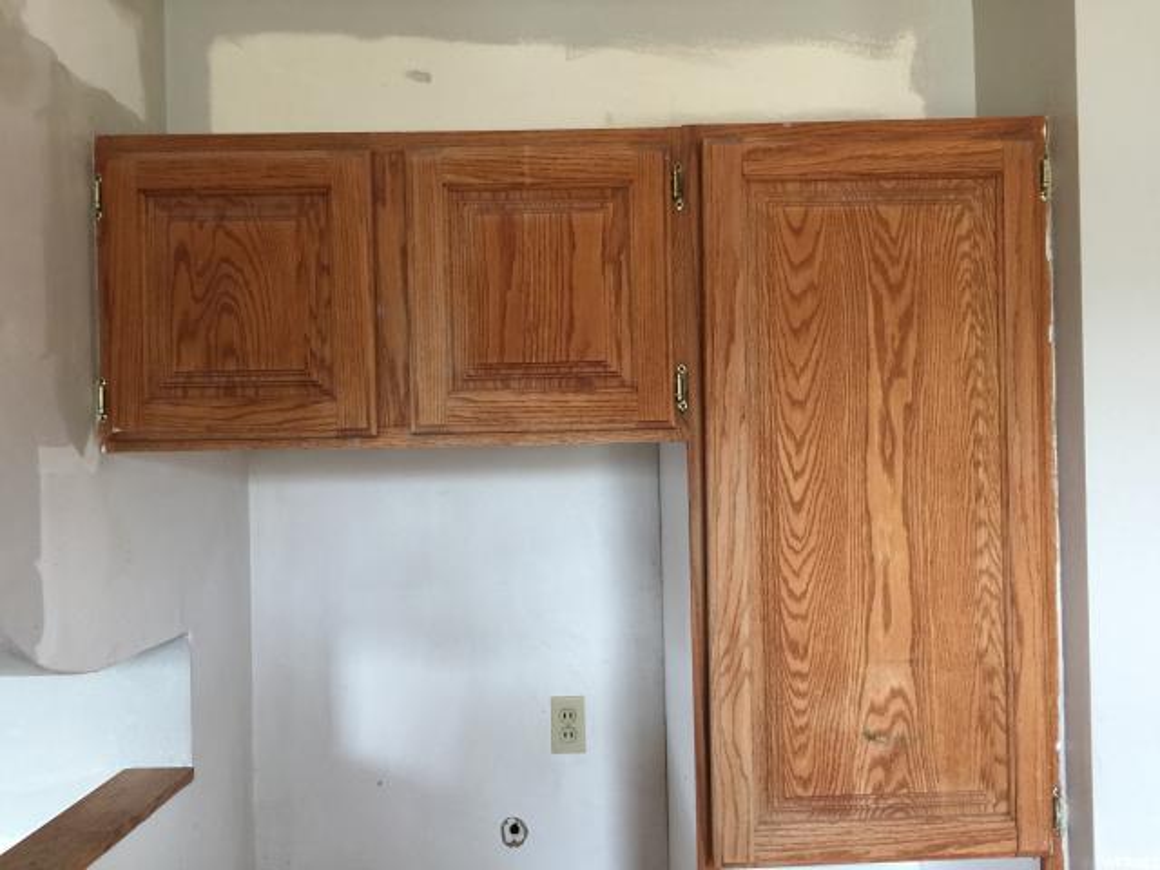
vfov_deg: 48.2
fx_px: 972
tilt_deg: +1.4
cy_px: 435
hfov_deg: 61.7
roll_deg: +1.8
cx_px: 580
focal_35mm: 29
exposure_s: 1/15
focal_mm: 4.15
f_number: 2.2
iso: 64
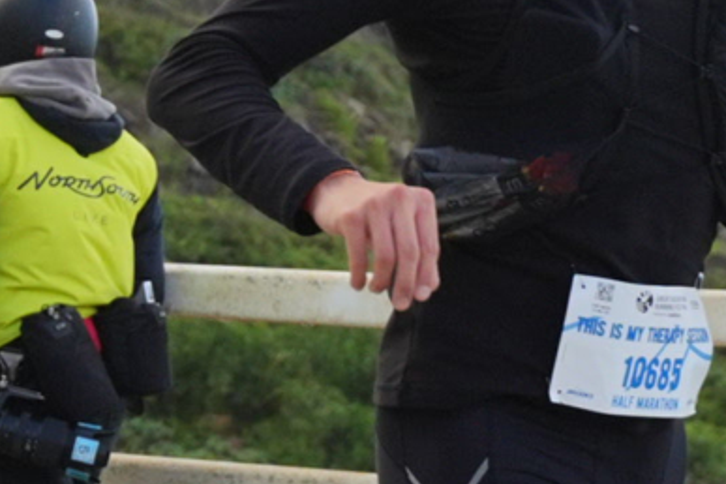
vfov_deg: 4.9
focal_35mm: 279
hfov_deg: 7.3
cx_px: 797
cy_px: 294
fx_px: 5619
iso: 400
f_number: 4
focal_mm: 42.1
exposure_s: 1/1600
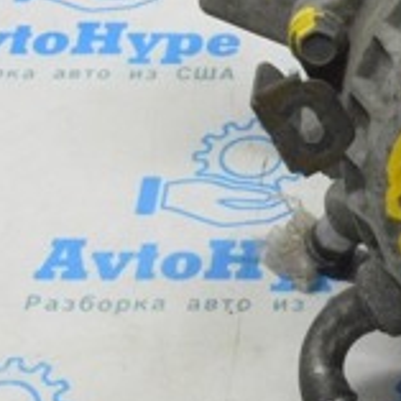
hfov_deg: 11.7
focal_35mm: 145
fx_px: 1900
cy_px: 121
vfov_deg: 12.0
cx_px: 552
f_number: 20
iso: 6400
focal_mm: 28
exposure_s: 1/20
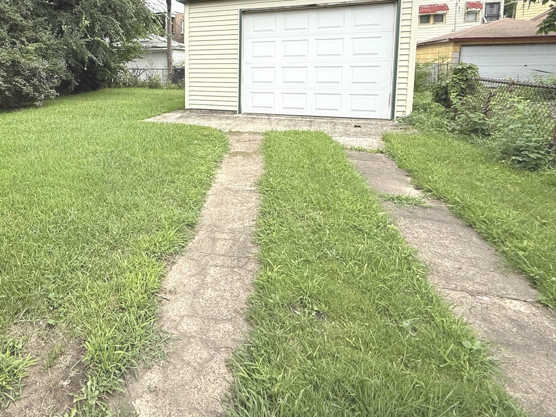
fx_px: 353
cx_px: 166
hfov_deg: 73.0
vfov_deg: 57.7
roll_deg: +0.5
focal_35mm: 22
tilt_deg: -5.8
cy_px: 101
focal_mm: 2.22
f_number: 2.2
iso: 64
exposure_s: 1/955
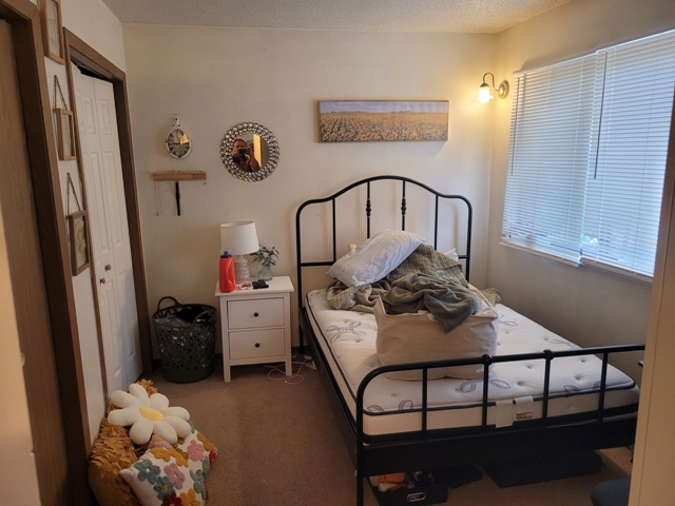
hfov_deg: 67.3
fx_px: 507
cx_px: 338
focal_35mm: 26
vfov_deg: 53.1
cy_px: 253
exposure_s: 1/120
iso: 250
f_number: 1.8
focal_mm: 5.4
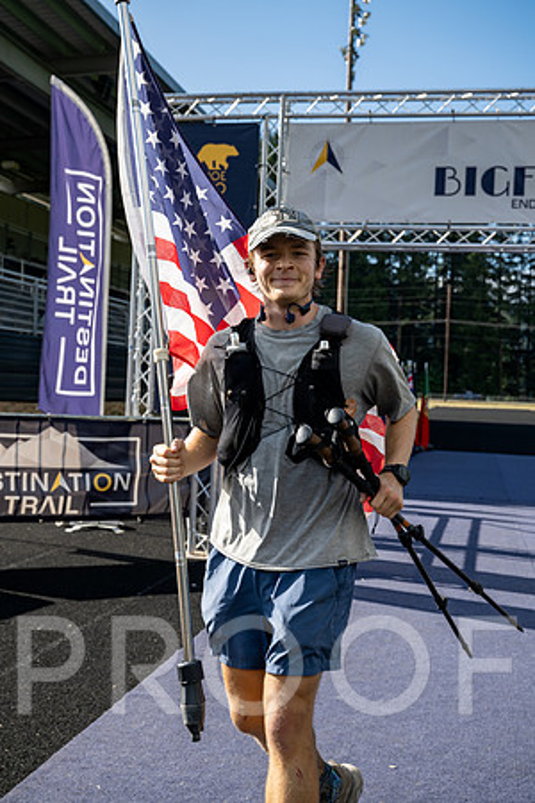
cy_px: 402
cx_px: 268
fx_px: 1048
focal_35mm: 47
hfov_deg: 28.6
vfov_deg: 41.9
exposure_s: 1/640
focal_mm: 47
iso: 160
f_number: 6.3
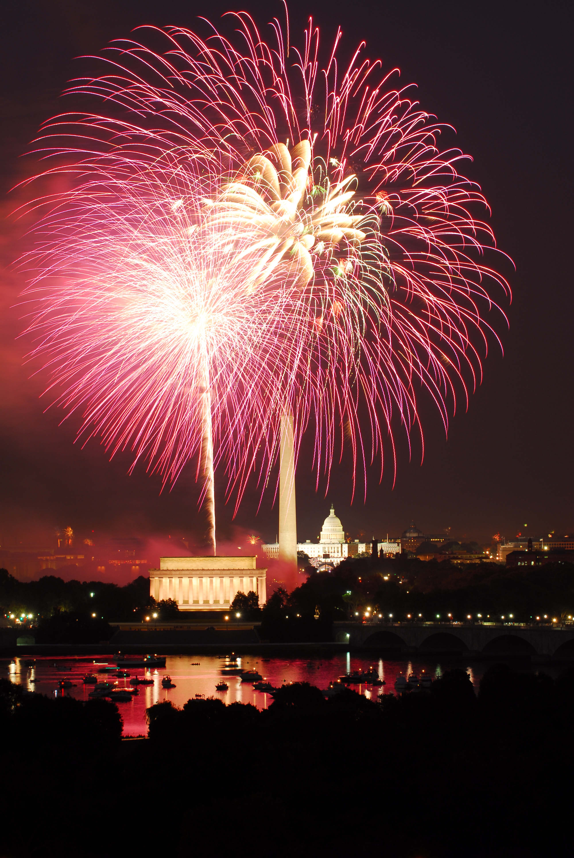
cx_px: 287
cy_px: 429
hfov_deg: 10.2
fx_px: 3219
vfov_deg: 15.2
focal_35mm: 135
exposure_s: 6.2
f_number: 8
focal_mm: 90
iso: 125
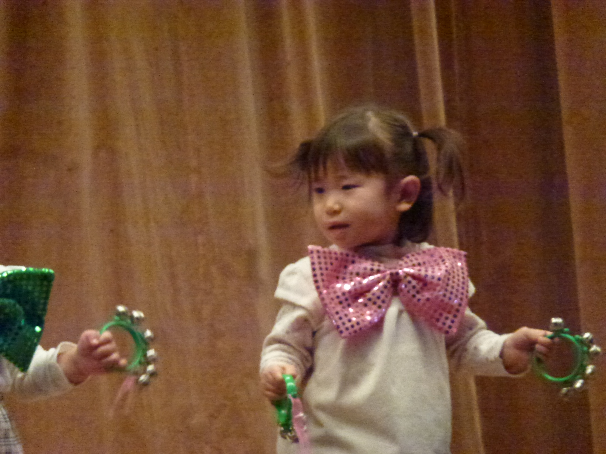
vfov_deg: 3.9
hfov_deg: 5.2
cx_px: 303
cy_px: 227
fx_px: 6722
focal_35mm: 384
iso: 1600
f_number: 5.9
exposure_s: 1/100
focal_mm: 68.8
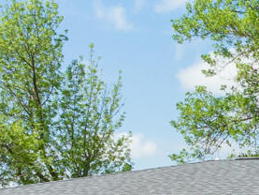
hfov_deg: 11.9
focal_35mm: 148
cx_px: 520
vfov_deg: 9.8
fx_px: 1108
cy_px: 262
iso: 200
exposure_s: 1/1000
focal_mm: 12.29
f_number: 6.3
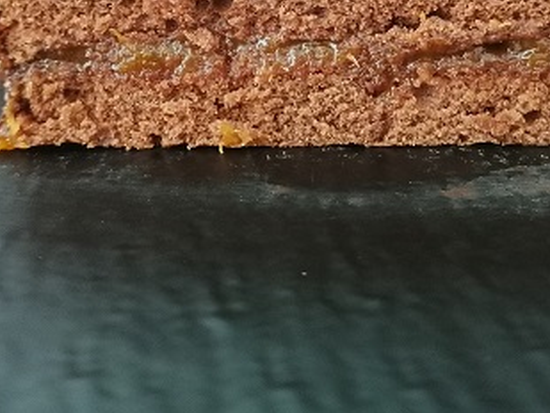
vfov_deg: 22.3
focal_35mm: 64
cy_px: 23
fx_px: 1017
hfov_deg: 30.2
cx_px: 319
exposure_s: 1/16.7
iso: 1250
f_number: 1.8
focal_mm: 4.75
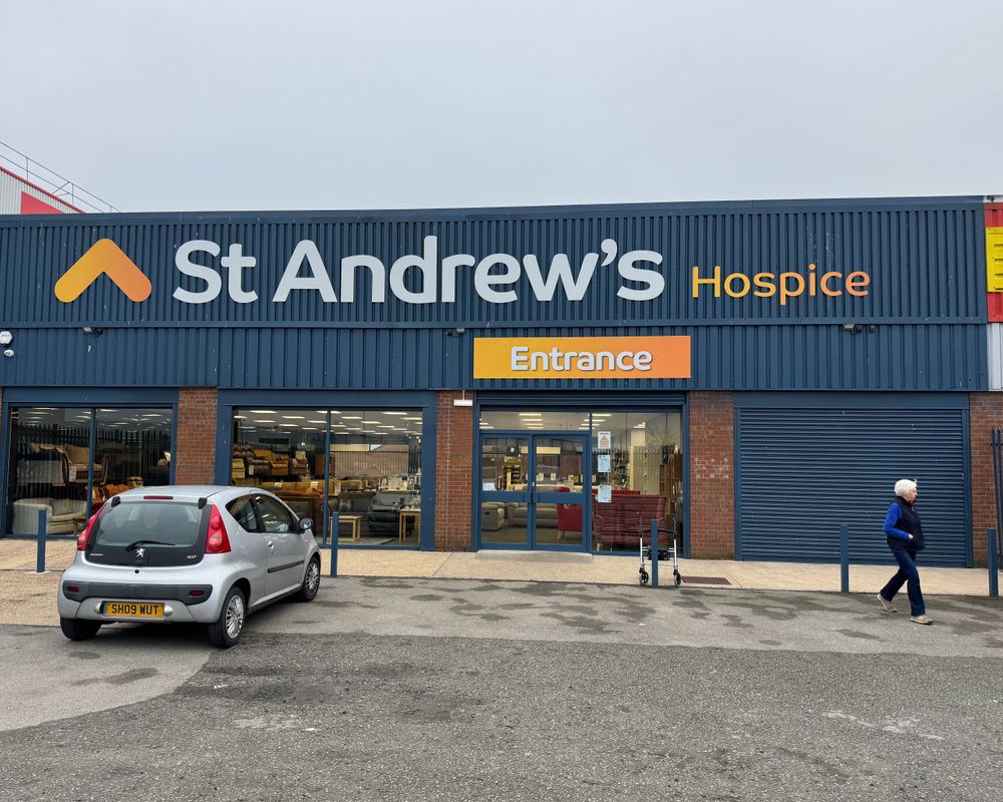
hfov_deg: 66.0
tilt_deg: +4.1
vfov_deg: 54.9
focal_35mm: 26
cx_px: 475
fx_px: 772
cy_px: 409
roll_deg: +0.0
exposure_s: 1/174
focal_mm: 6.76
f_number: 1.78
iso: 64
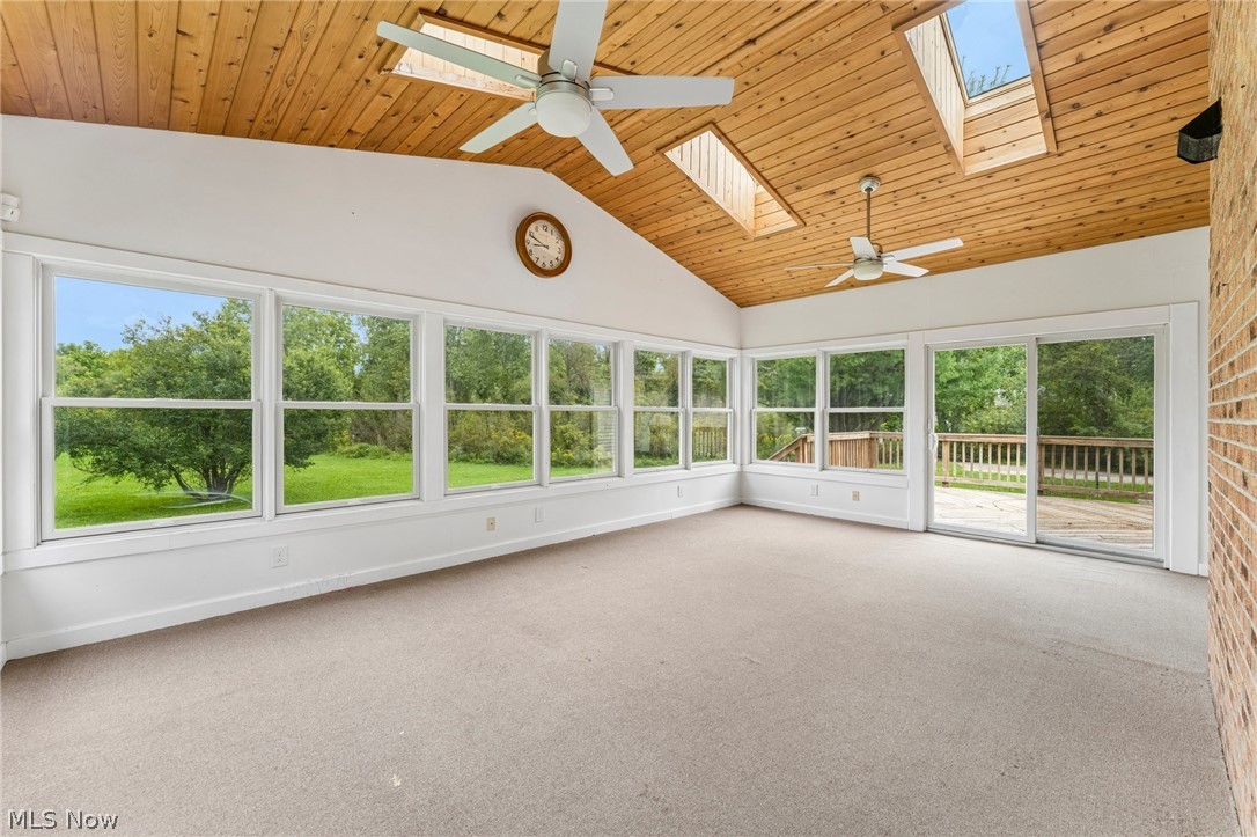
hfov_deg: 104.3
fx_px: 489
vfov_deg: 81.2
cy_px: 418
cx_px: 628
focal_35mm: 14
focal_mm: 14
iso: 200
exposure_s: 1/40
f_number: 7.1
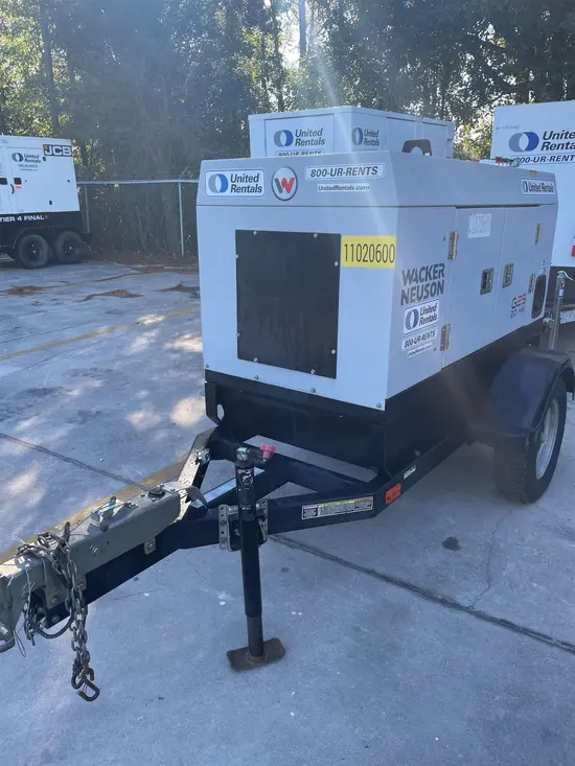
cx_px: 288
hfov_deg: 53.1
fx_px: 576
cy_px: 383
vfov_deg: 67.3
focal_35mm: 26
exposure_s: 1/449
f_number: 1.6
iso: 32
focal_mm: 4.2
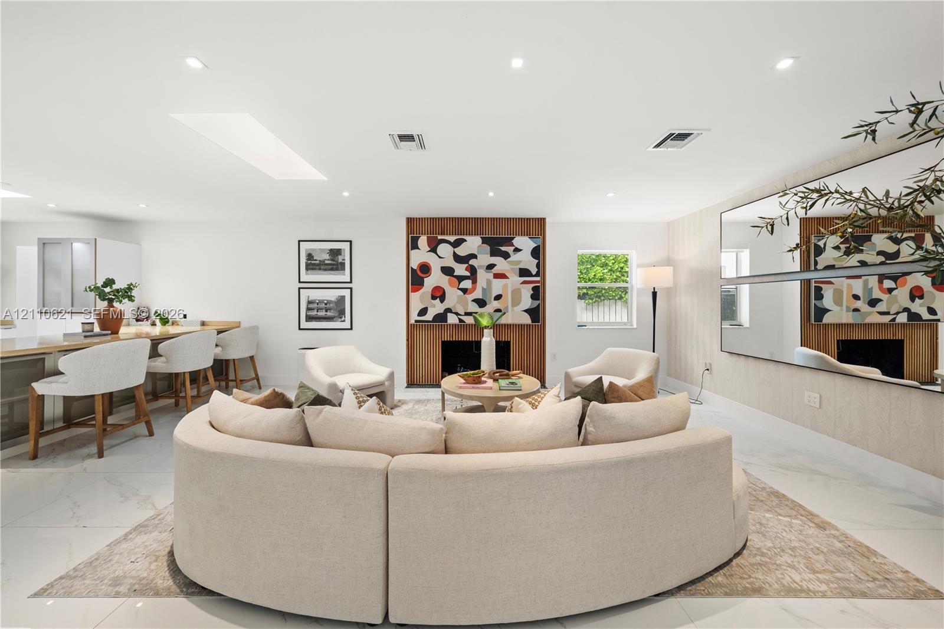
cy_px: 314
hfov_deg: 108.3
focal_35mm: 13
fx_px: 341
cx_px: 472
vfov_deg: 85.4
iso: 640
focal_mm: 13
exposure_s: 1/10
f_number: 8
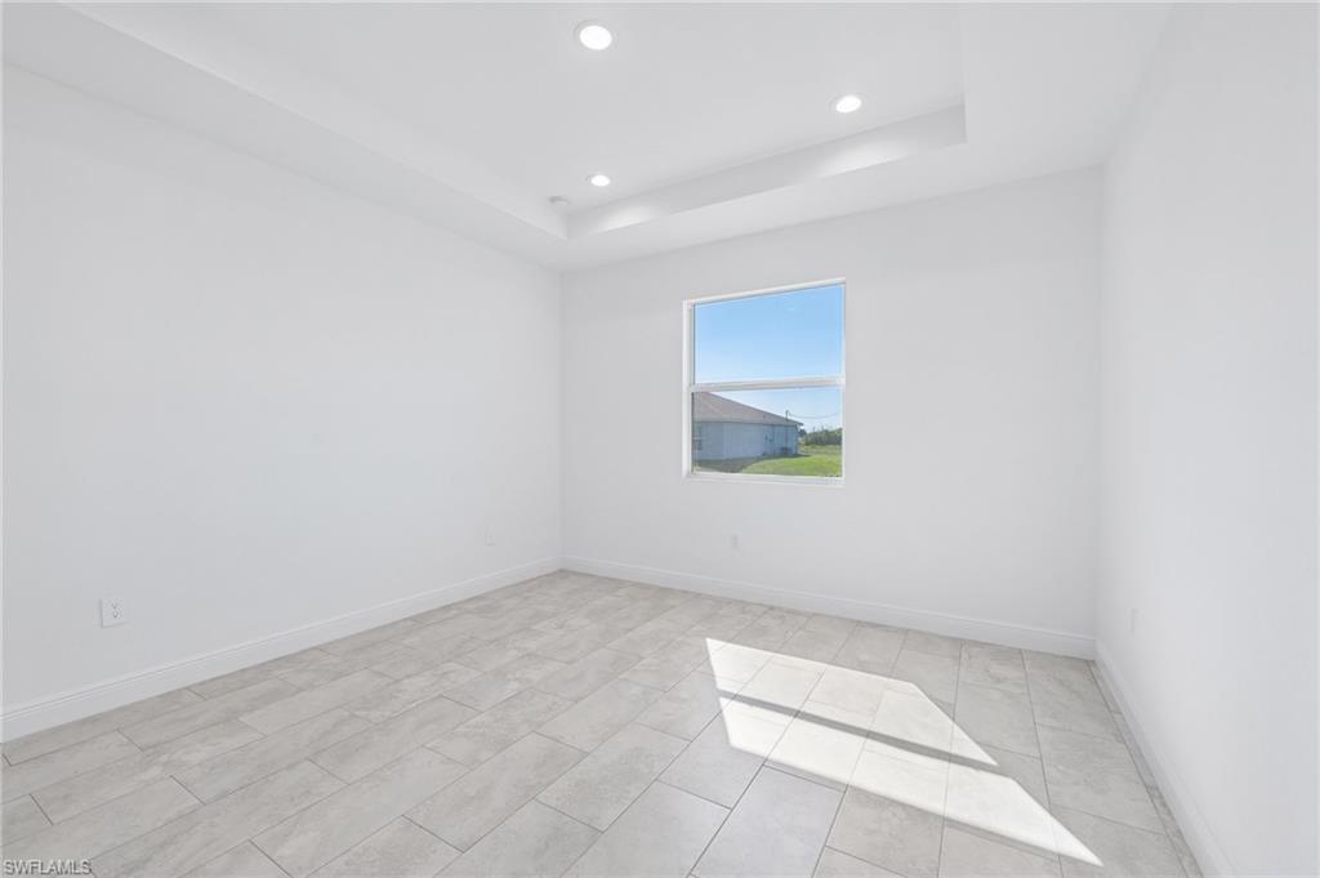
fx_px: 513
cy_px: 439
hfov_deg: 104.3
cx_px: 660
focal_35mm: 14
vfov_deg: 81.1
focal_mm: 14
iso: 400
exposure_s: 1/250
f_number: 8
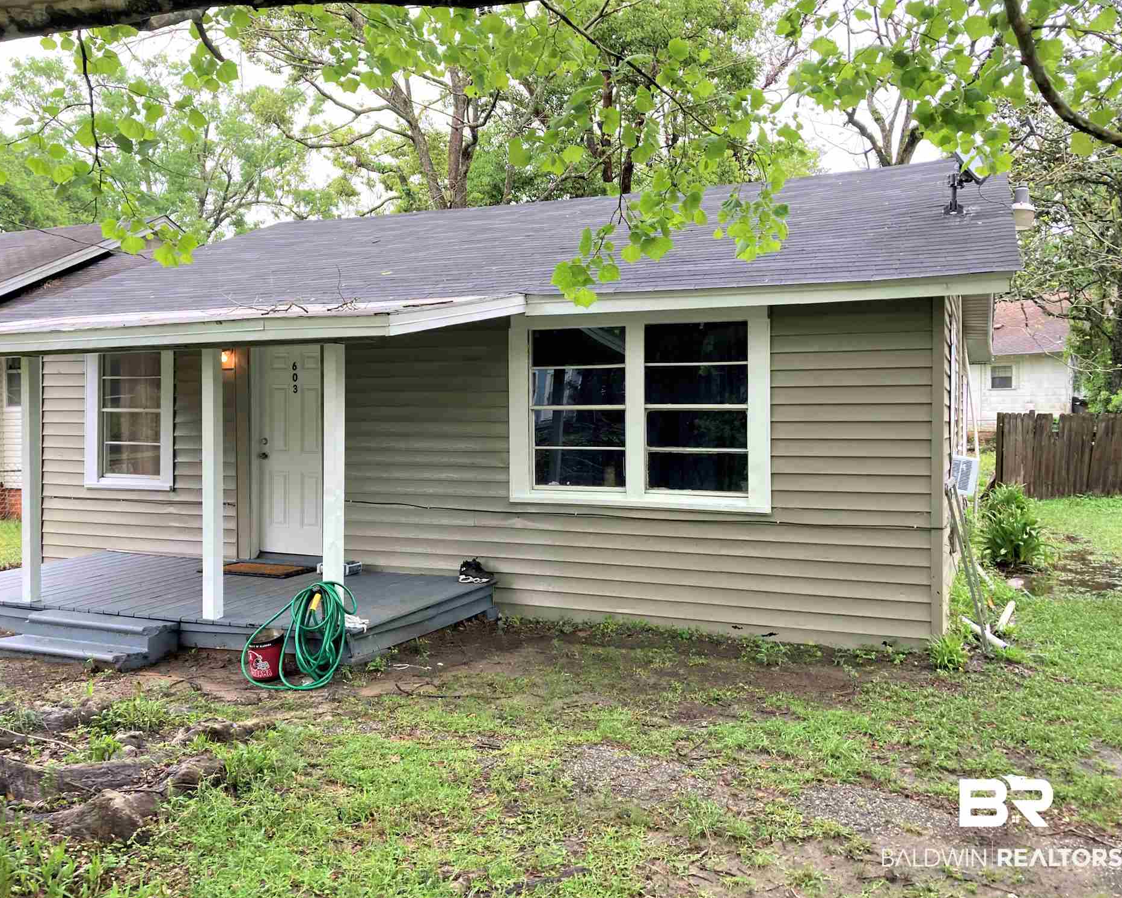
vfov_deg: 48.5
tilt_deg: -1.8
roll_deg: +1.6
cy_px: 451
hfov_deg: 58.8
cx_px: 544
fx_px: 996
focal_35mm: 30
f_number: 1.8
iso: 20
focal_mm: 3.99
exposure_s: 1/159
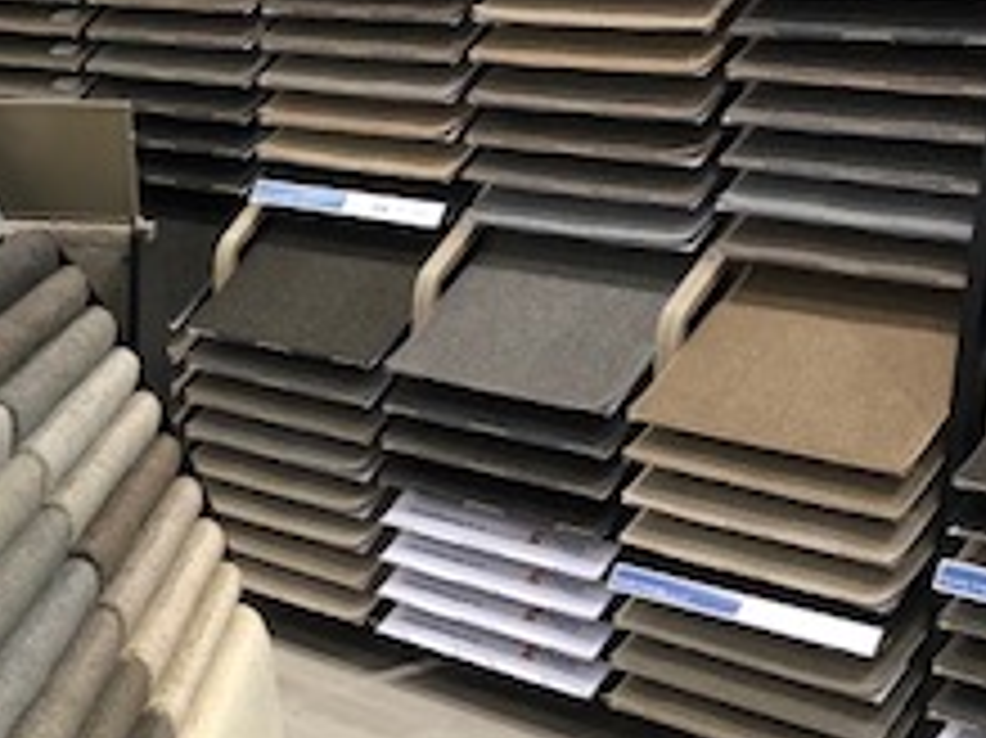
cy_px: 639
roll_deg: +0.6
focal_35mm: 82
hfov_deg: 22.9
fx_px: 2334
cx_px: -5
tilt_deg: -16.3
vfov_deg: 17.7
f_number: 1.8
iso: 40
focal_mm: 3.99
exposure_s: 1/20
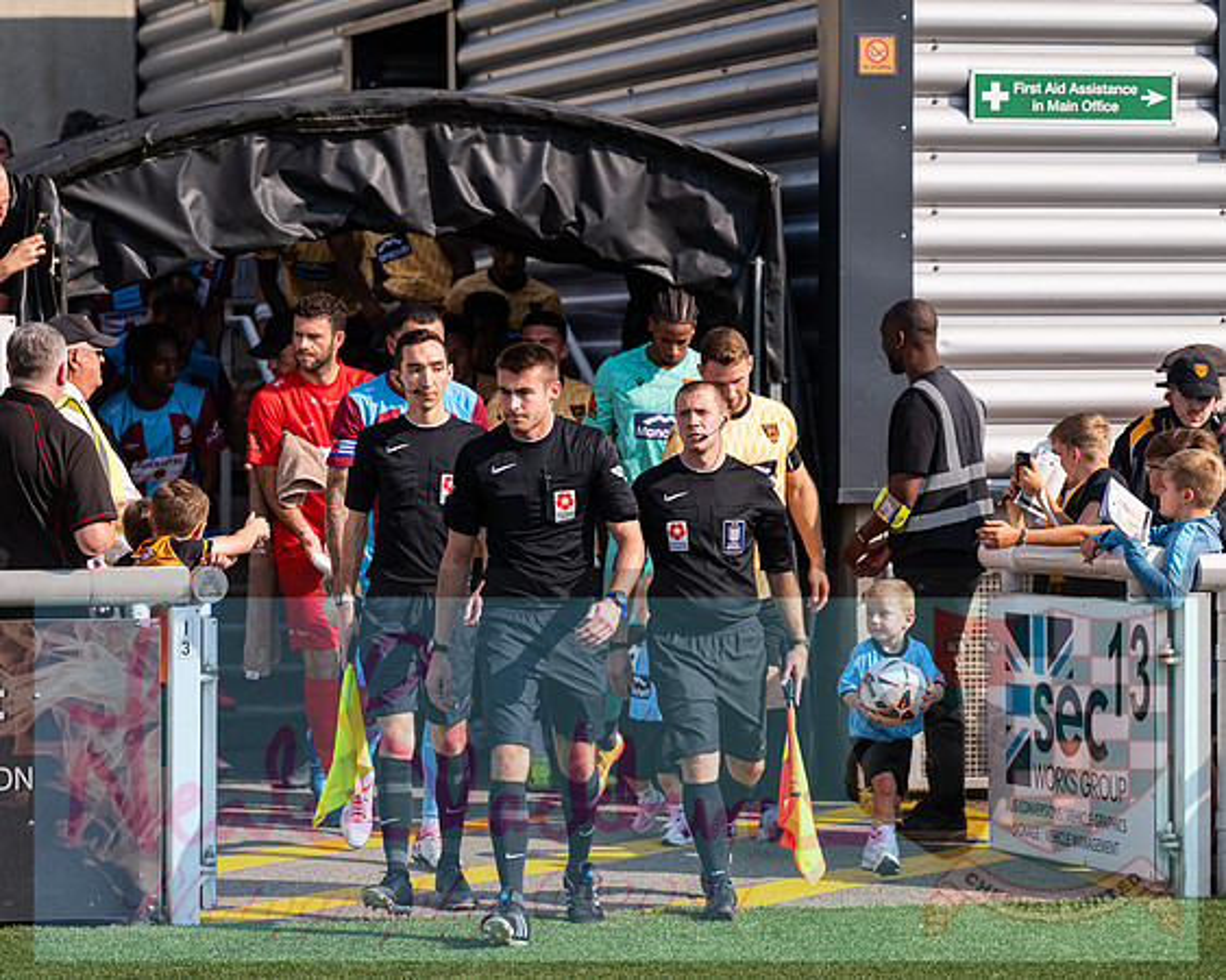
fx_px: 5719
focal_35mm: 158
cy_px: 490
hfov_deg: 12.2
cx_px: 613
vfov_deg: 9.8
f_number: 4
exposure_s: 1/3200
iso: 200
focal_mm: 140
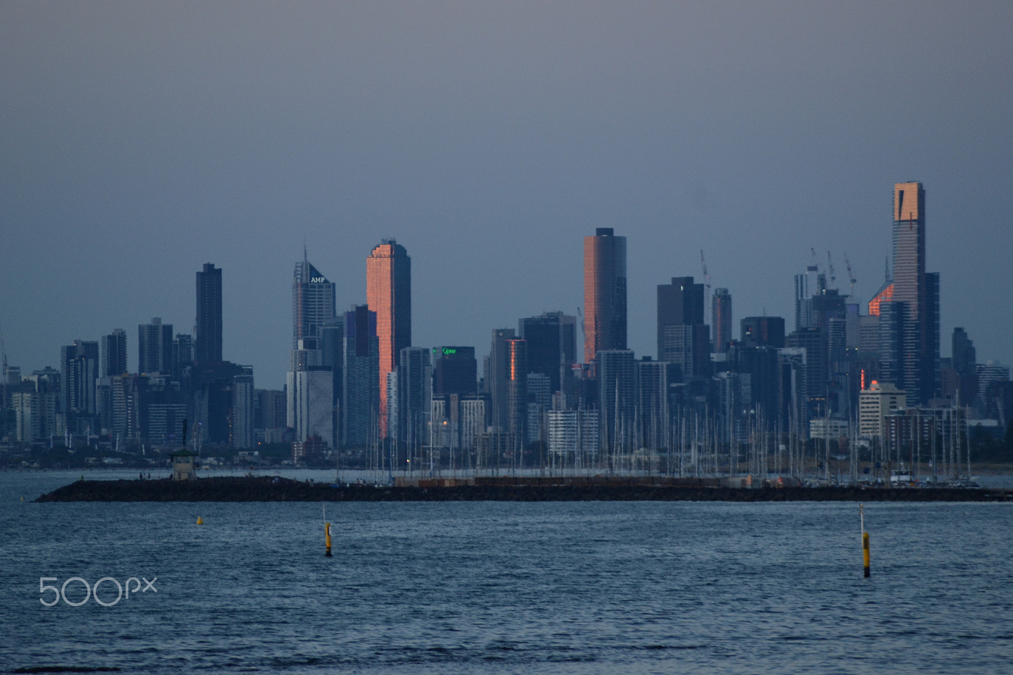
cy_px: 338
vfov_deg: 3.4
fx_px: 11393
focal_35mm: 405
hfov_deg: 5.1
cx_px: 506
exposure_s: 1/125
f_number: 5.3
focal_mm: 270
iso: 400
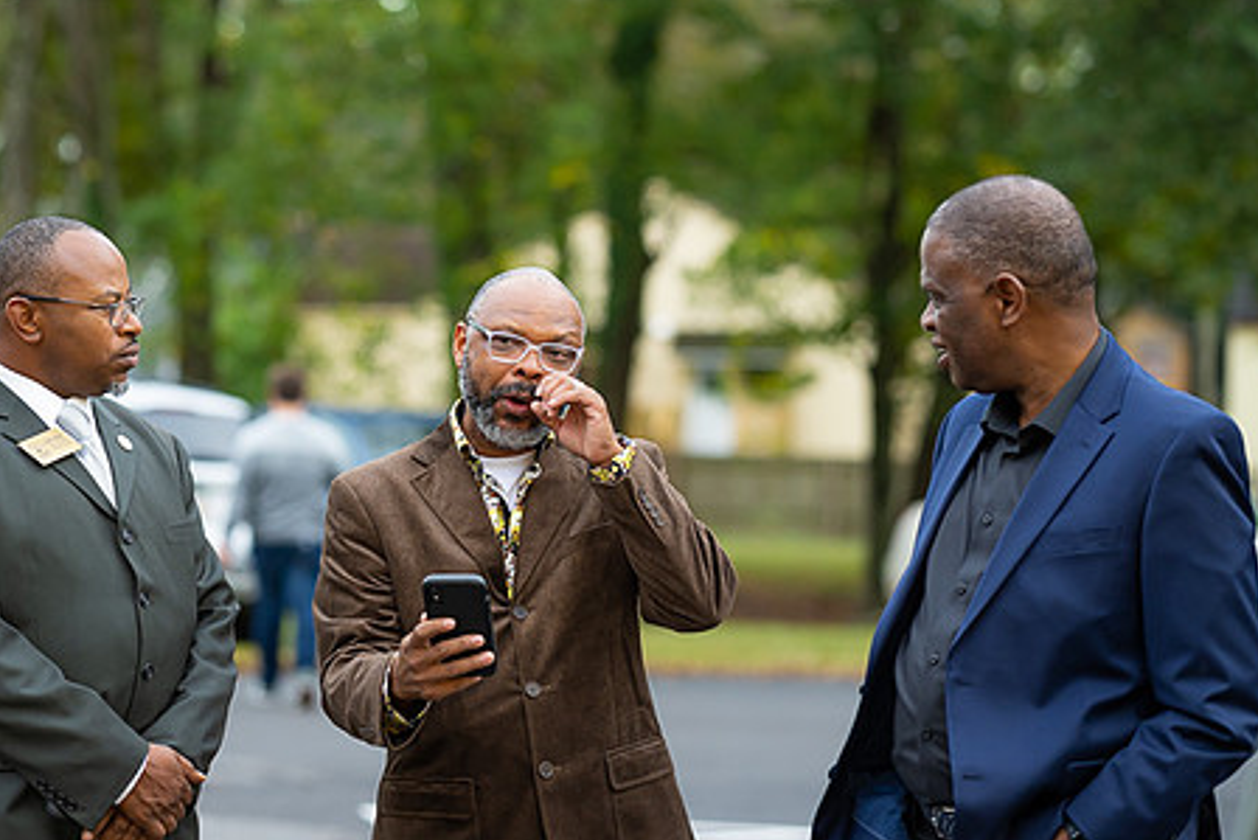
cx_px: 475
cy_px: 440
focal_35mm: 136
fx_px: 4754
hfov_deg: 15.1
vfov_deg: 10.1
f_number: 2.8
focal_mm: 105
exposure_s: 1/160
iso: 720
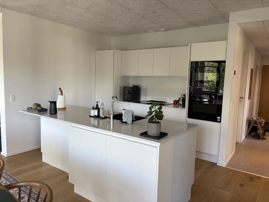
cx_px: 134
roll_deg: -1.2
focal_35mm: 26
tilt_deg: -5.8
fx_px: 202
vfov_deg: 53.1
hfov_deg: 67.3
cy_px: 101
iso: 125
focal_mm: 5.96
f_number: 1.6
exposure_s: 1/122
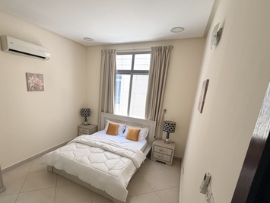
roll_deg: -3.2
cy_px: 121
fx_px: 141
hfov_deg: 87.2
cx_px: 116
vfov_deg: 71.0
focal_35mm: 18
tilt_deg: -13.5
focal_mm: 2.22
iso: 320
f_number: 2.2
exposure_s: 1/72
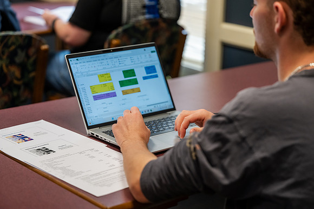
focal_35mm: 85
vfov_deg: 16.1
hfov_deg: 23.9
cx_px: 157
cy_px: 104
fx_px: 742
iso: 1250
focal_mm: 85
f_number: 2.8
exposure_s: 1/200
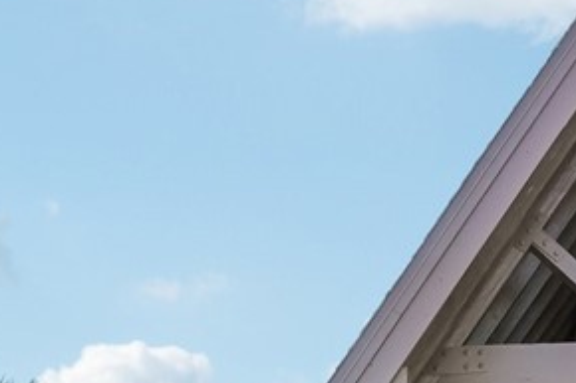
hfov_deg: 33.4
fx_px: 959
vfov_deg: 20.2
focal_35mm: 60
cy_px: 529
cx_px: 334
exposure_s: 1/500
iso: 400
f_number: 8
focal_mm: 16
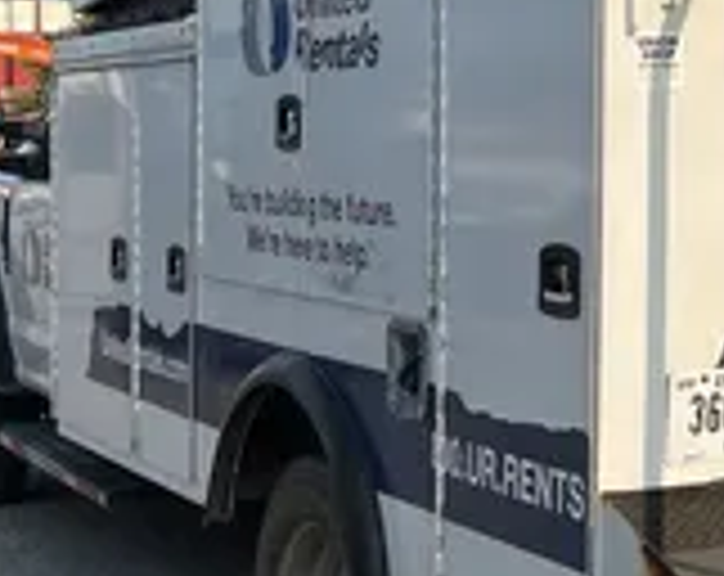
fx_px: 1860
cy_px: 232
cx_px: 899
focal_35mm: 87
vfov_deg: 17.6
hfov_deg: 20.4
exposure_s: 1/3876
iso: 50
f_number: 1.6
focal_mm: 5.1
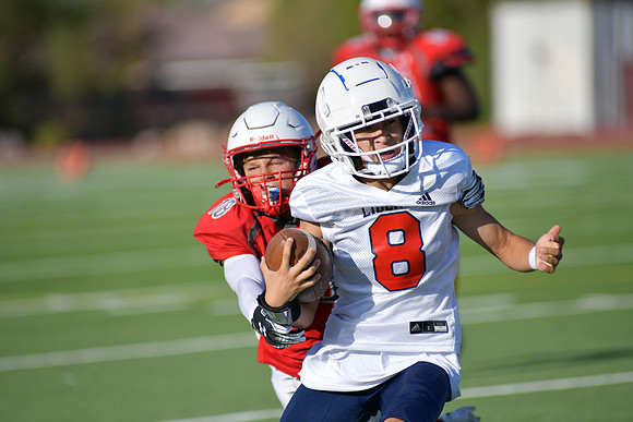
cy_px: 211
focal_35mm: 300
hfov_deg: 6.9
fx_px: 5276
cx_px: 316
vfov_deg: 4.6
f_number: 3.5
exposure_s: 1/2000
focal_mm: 300
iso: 72
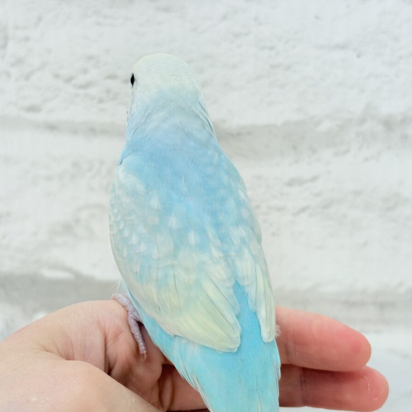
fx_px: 835
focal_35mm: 62
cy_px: 207
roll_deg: +0.9
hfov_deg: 27.7
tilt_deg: -13.5
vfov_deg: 27.7
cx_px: 203
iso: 32
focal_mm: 5.96
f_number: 1.6
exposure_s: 1/50
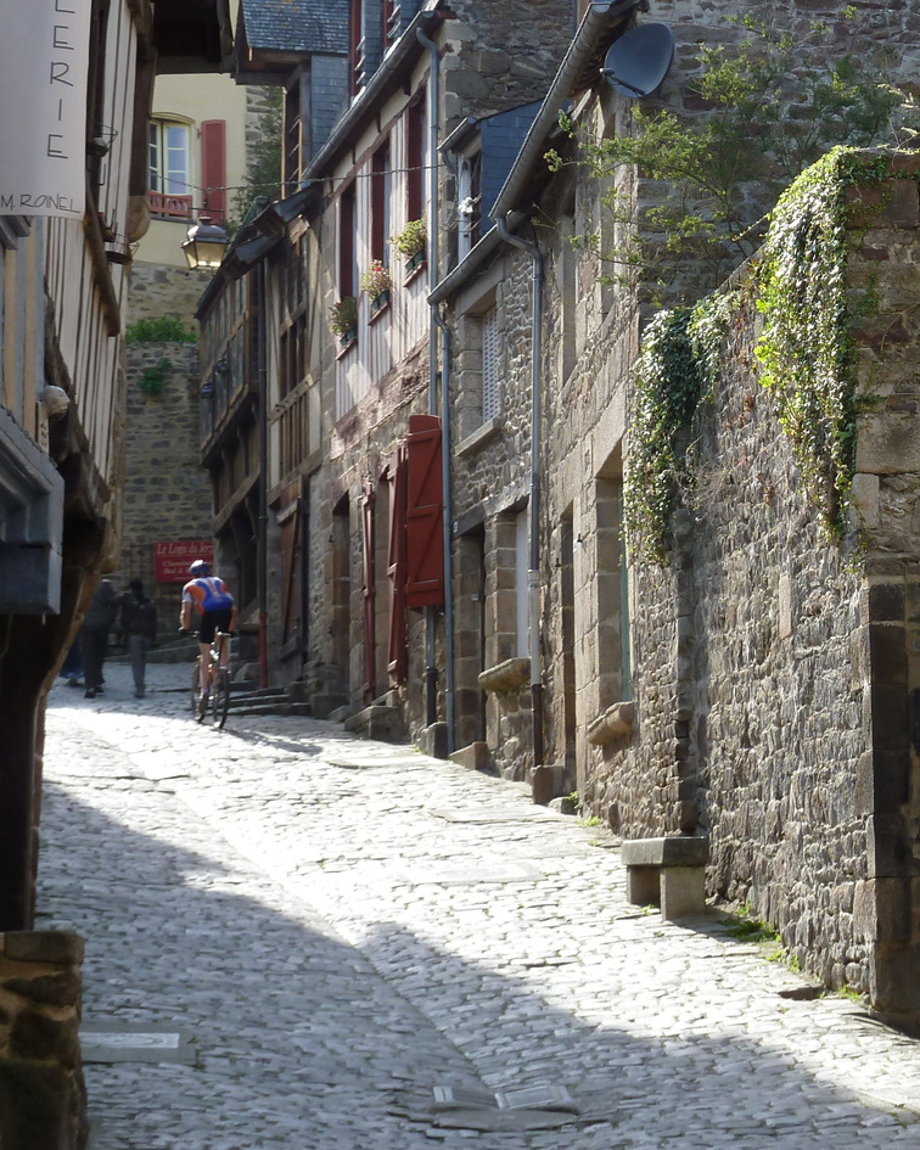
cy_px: 501
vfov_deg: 16.2
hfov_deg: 12.8
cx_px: 877
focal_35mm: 119
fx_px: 4050
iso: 80
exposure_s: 1/125
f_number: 4.1
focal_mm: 11.9
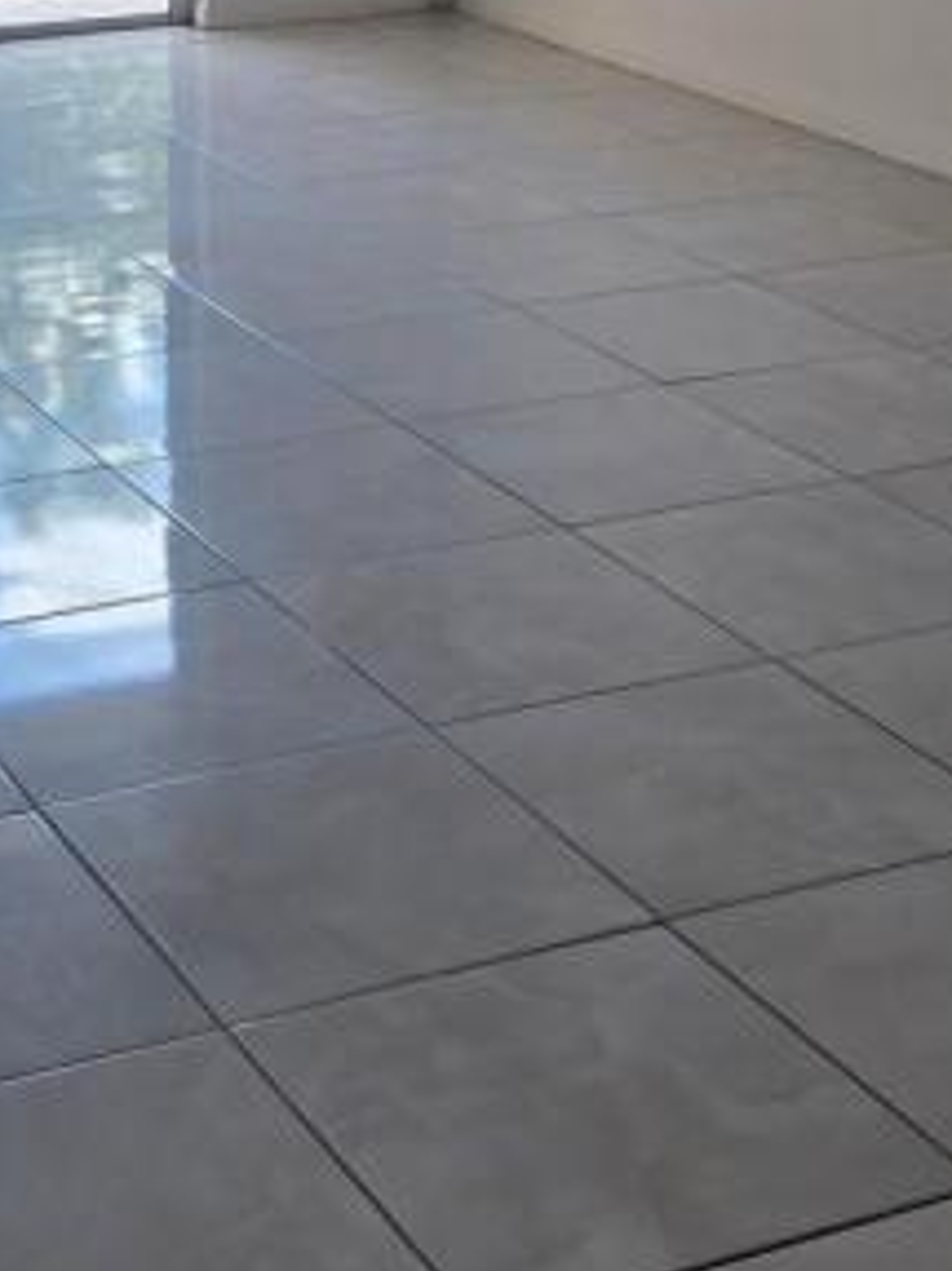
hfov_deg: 18.9
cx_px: 168
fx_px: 2826
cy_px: -168
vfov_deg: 23.6
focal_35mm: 77
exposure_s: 1/120
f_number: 1.8
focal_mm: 5.4
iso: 32
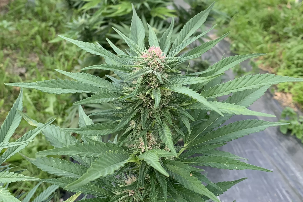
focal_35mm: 44
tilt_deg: -20.2
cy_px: 67
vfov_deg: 30.3
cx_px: 154
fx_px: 370
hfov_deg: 44.5
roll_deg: -1.9
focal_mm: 4.25
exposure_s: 1/289
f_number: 1.8
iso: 25
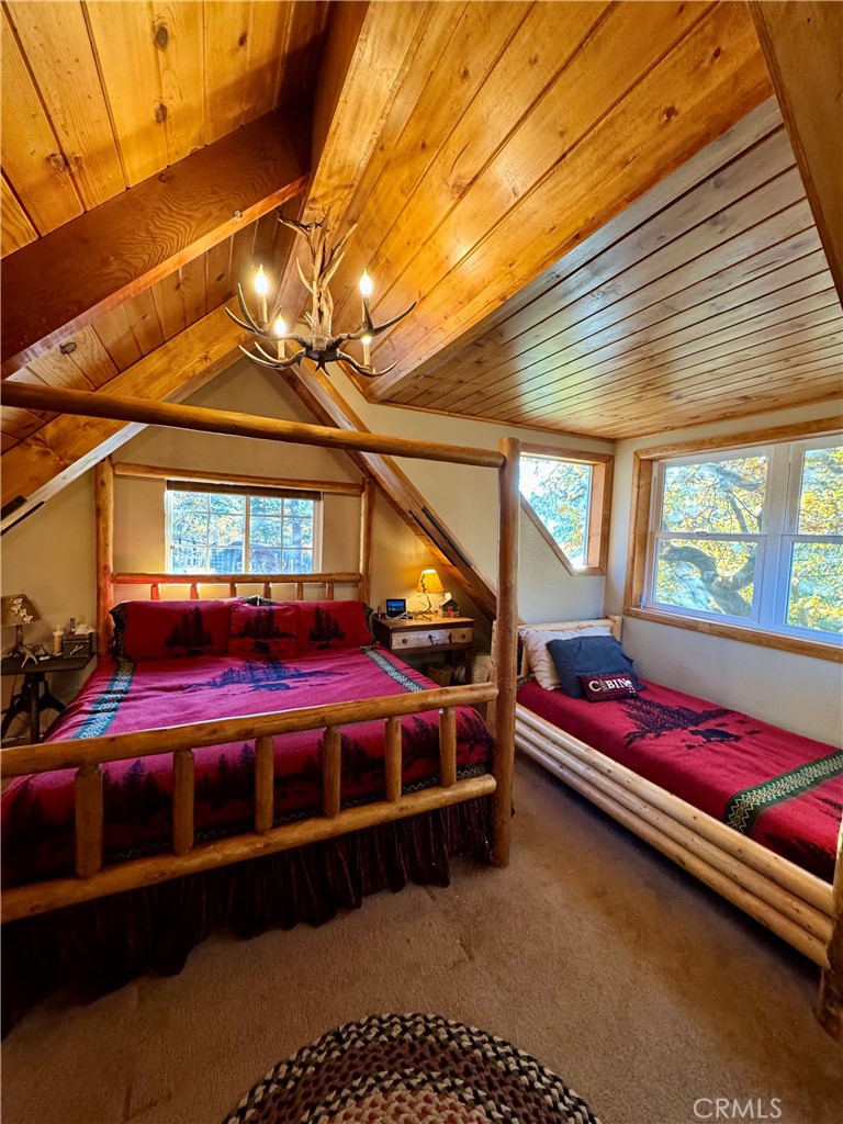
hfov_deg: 85.7
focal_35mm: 14
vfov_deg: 102.1
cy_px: 562
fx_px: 455
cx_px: 422
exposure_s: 1/60
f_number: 2.2
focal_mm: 2.22
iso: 400
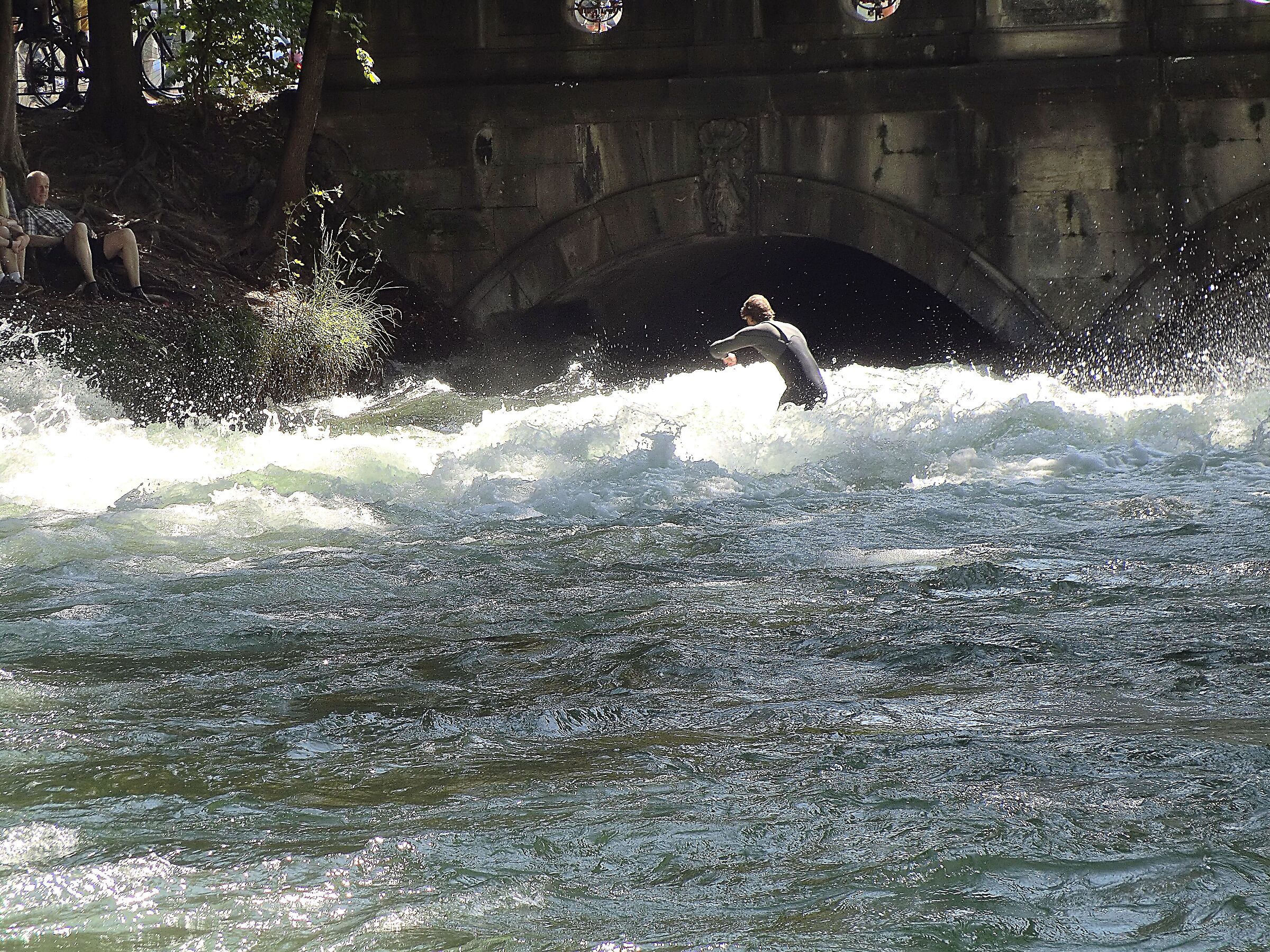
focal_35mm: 199
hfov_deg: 9.9
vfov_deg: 7.5
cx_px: 635
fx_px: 7301
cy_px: 476
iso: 100
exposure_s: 1/200
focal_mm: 35.7
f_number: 5.2
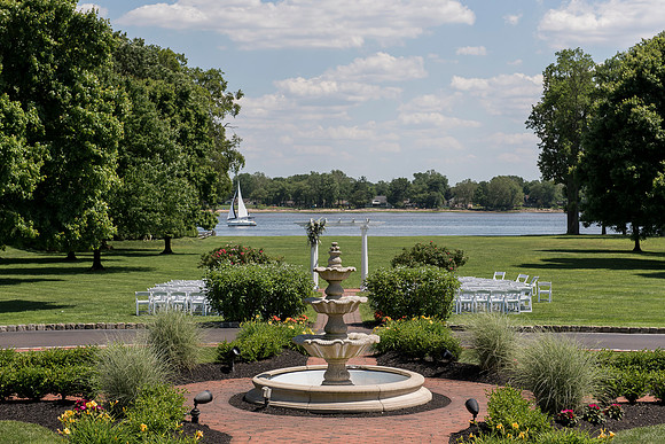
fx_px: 1293
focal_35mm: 70
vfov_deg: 19.5
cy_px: 222
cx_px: 332
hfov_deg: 28.8
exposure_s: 1/2000
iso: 500
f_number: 6.3
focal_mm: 70
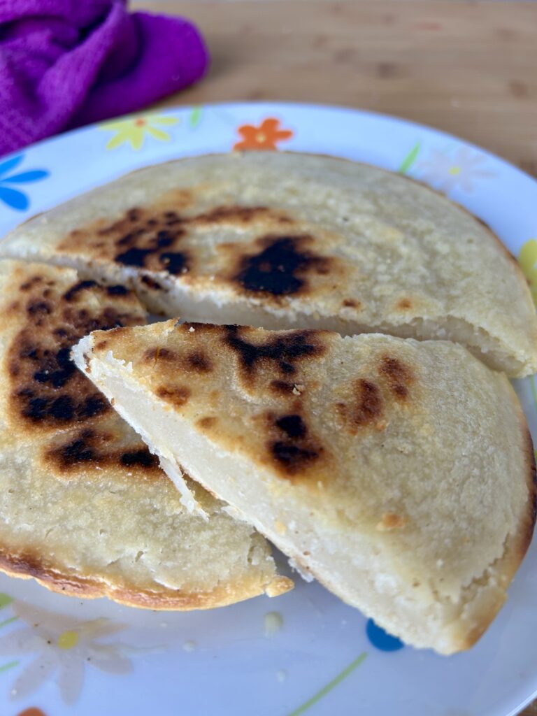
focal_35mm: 26
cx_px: 268
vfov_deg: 67.3
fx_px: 538
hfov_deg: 53.1
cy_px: 358
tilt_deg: -47.3
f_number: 1.5
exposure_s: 1/121
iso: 50
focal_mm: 5.7
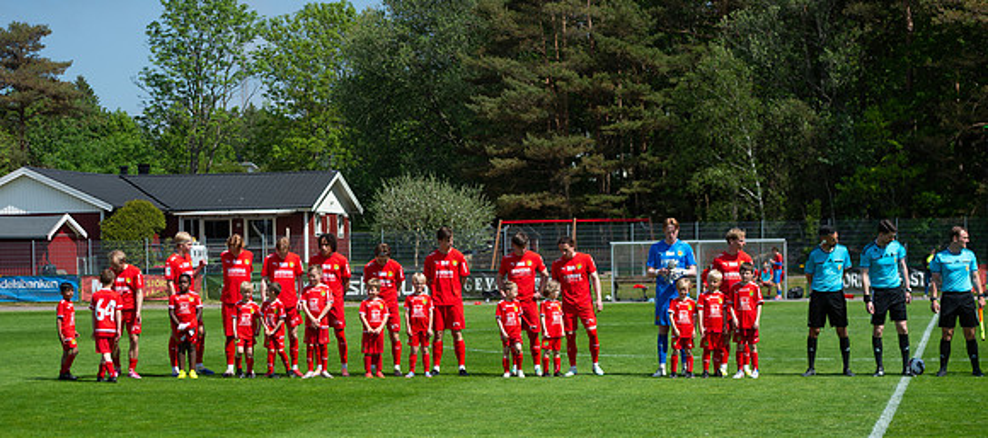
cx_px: 450
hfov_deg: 26.5
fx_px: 2097
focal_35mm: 84
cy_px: 357
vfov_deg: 11.9
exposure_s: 1/2000
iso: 100
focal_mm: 70
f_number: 3.2
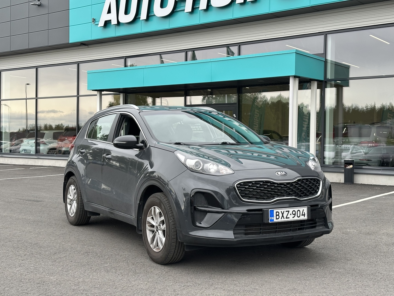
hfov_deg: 39.7
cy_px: 148
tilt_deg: -0.1
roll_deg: -1.2
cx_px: 197
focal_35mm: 48
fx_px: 546
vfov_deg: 30.3
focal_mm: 6.86
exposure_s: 1/384
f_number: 1.78
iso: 64
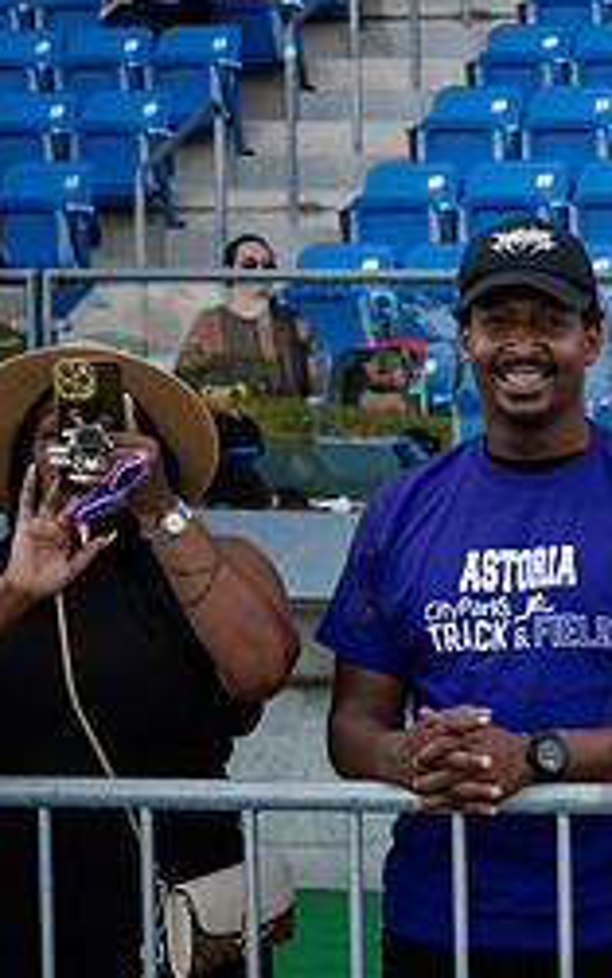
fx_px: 3281
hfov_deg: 10.1
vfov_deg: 16.9
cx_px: 1105
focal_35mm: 123
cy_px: 664
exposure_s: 1/320
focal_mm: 38
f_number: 5.6
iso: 400
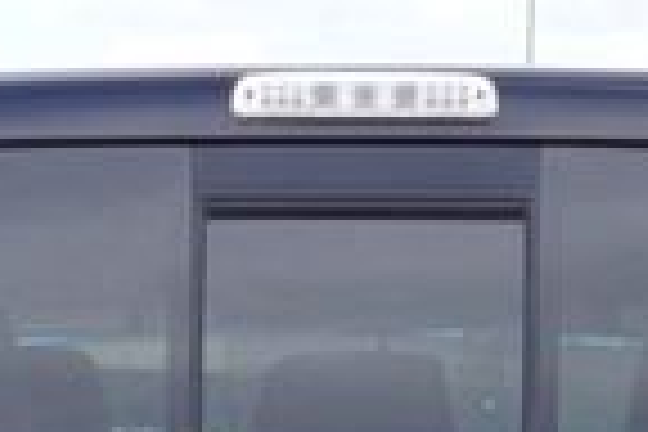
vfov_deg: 5.5
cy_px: 1350
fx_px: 4212
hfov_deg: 8.8
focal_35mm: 234
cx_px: 248
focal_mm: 22
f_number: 6.3
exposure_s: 1/160
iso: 100
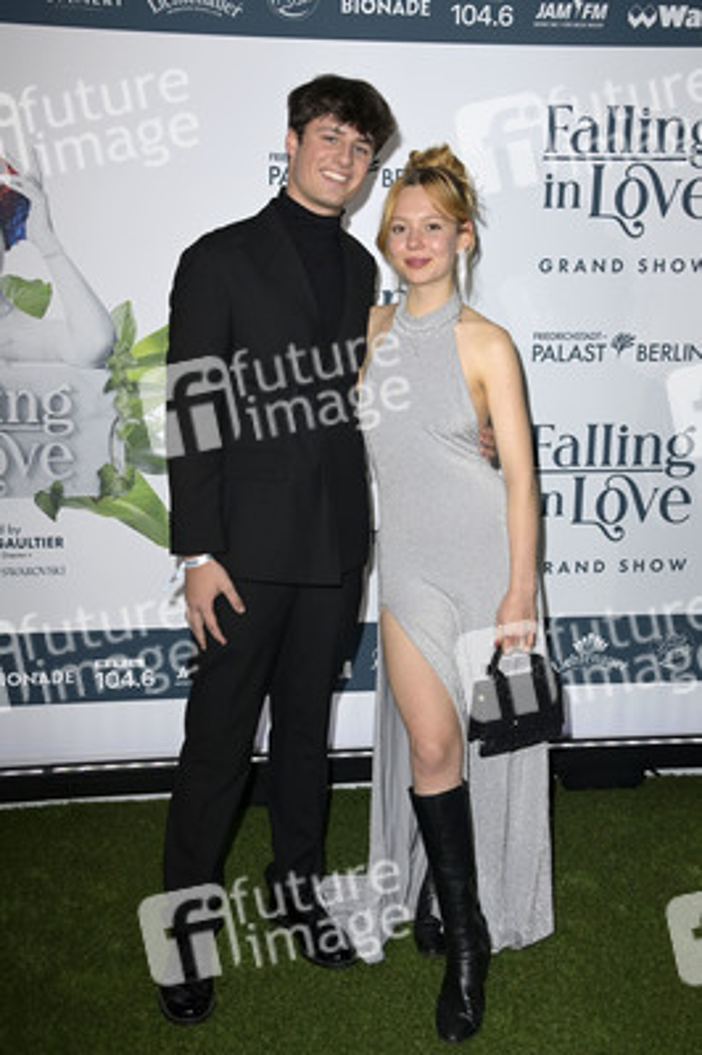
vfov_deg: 44.5
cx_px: 351
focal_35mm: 44
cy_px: 528
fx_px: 1289
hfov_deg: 30.5
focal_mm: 44
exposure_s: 1/250
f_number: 6.3
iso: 640
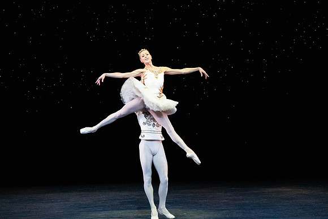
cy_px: 110
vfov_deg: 4.7
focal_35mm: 294
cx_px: 164
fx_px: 2679
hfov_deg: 7.0
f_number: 11
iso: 20000
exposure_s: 1/400
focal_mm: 294
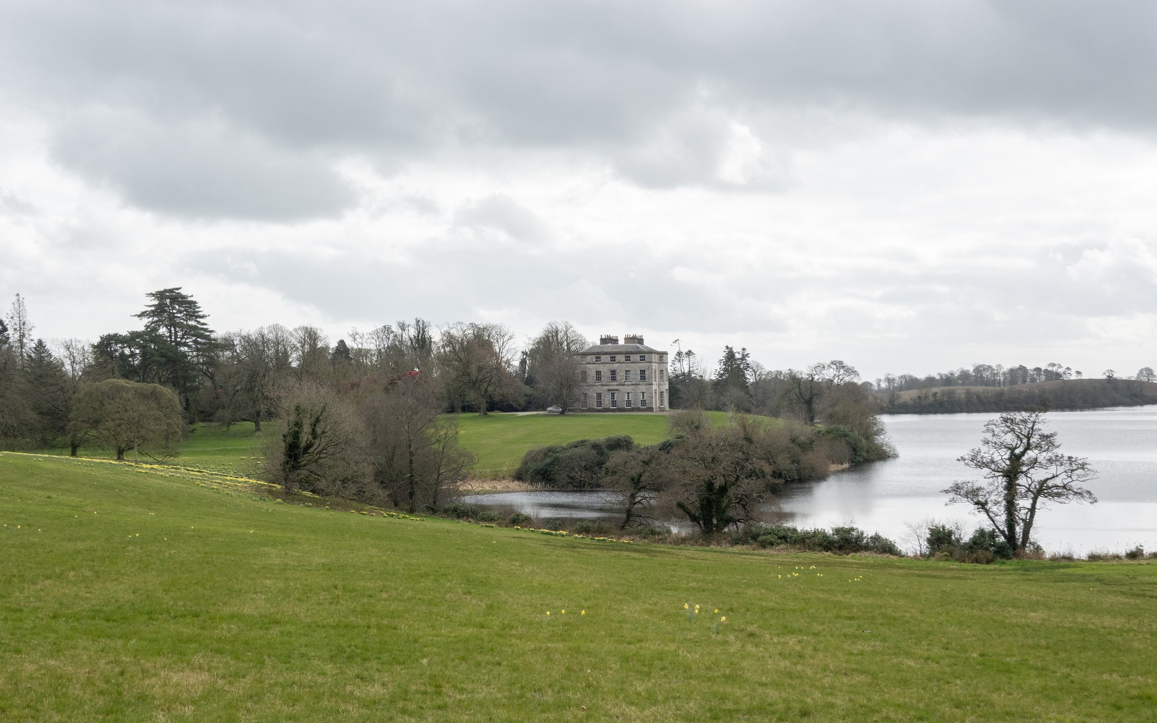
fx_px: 1545
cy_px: 388
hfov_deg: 41.1
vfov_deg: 26.3
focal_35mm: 49
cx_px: 584
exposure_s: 1/400
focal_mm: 17.53
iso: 100
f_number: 5.6
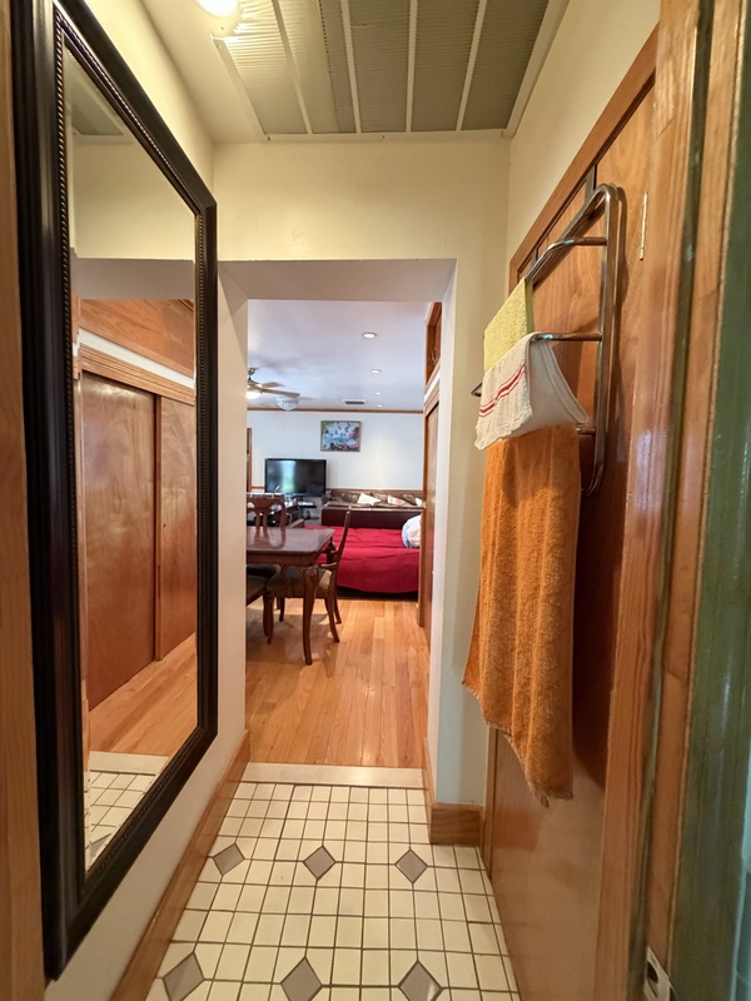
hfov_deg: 85.7
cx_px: 376
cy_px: 500
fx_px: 405
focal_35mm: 14
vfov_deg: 102.1
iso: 640
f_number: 2.2
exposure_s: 1/60
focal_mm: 2.22
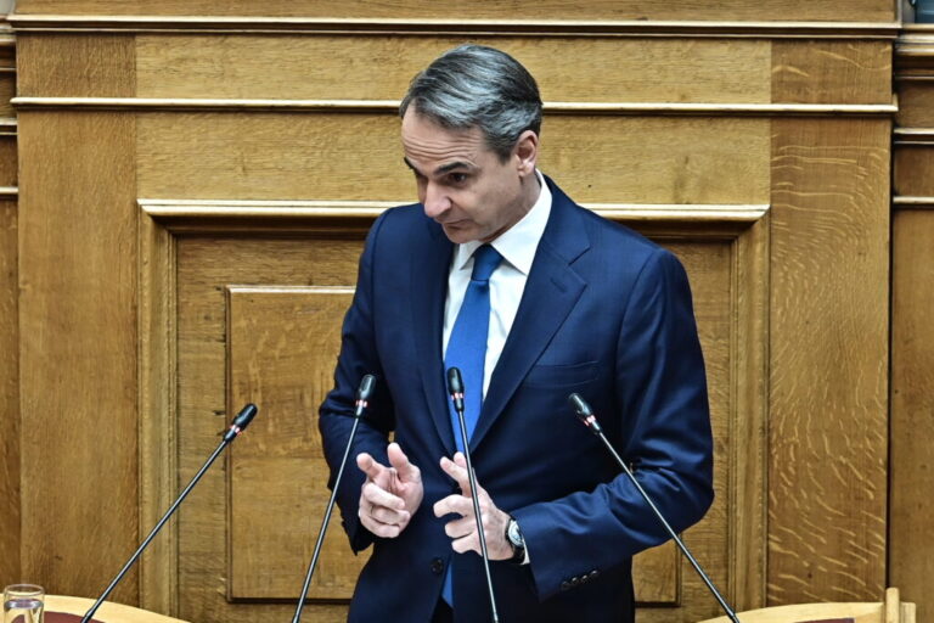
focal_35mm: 300
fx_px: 7783
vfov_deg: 4.6
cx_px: 467
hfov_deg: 6.9
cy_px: 312
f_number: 5
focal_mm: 200
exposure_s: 1/125
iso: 1000
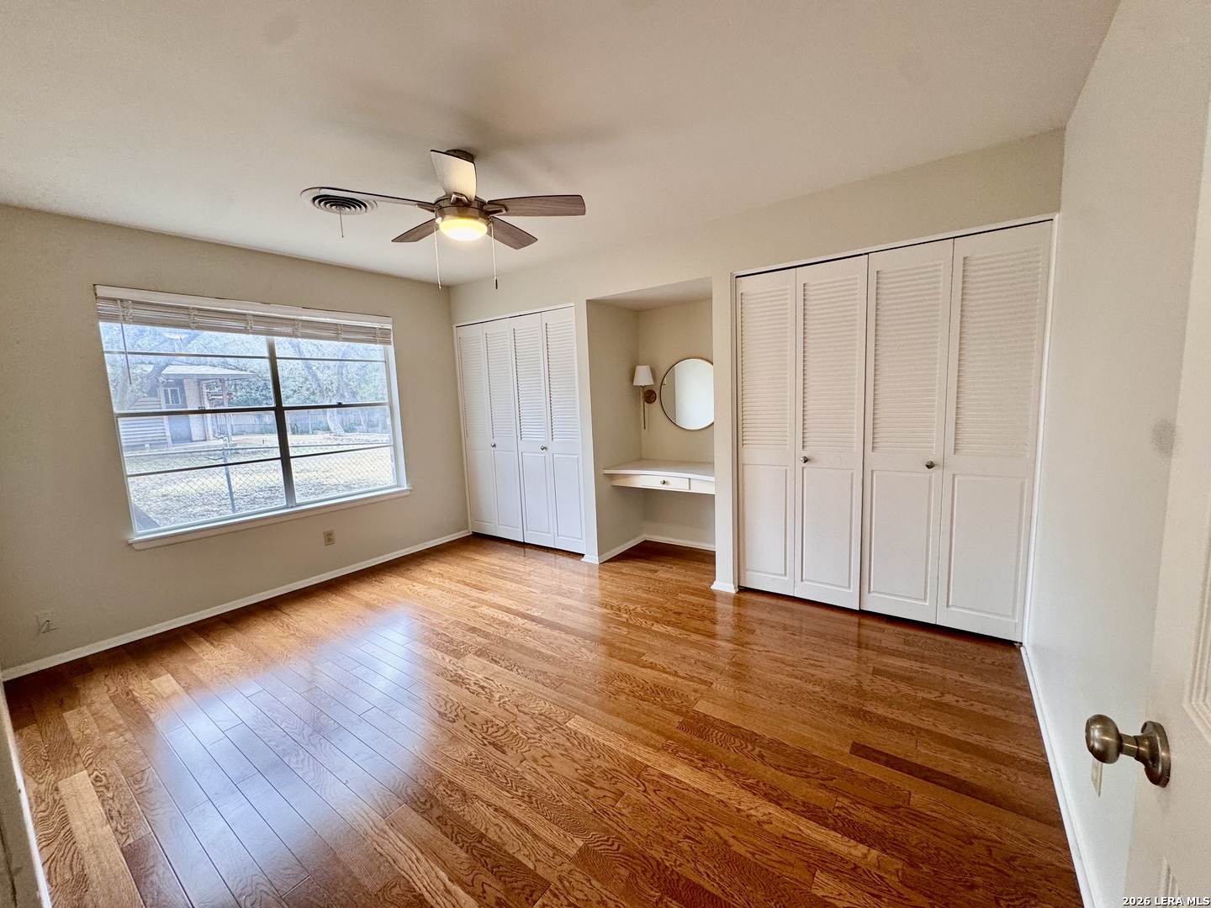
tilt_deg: -7.7
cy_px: 454
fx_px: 490
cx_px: 606
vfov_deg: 85.7
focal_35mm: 14
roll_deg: +2.2
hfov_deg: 102.1
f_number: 2.2
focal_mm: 2.22
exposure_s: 1/120
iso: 125
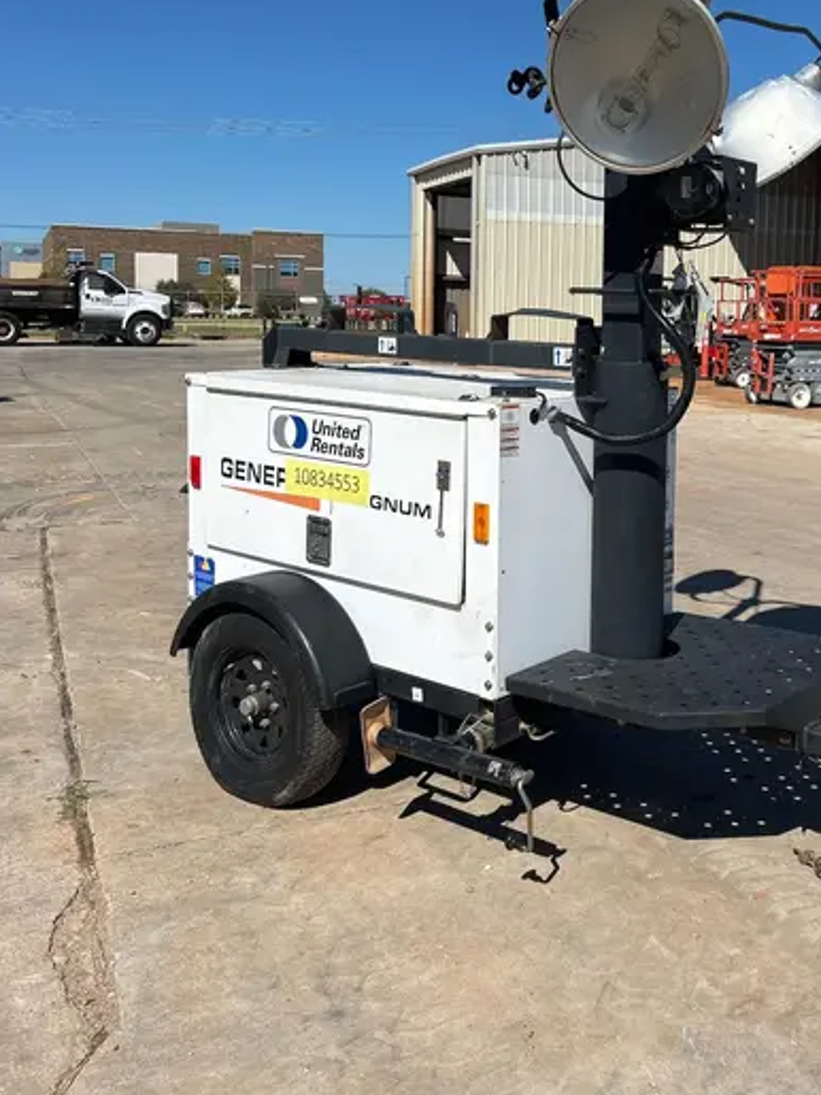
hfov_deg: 38.0
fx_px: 1171
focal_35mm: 37
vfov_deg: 49.5
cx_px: 576
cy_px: 394
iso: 50
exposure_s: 1/8696
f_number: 1.5
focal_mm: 5.7
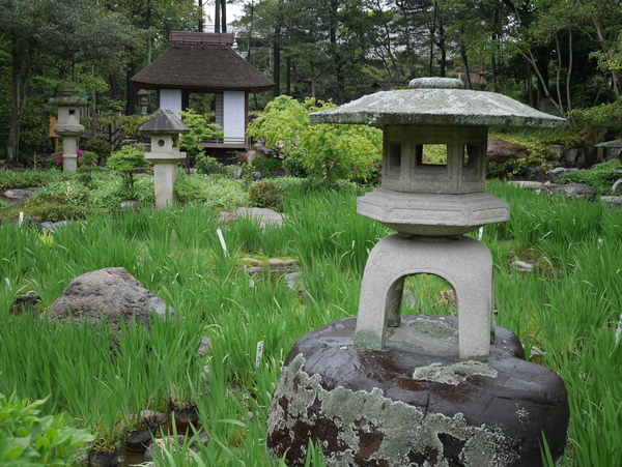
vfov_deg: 32.9
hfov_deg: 42.9
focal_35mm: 44
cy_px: 234
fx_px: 791
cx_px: 311
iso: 200
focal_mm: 22
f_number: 4.9
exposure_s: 1/60
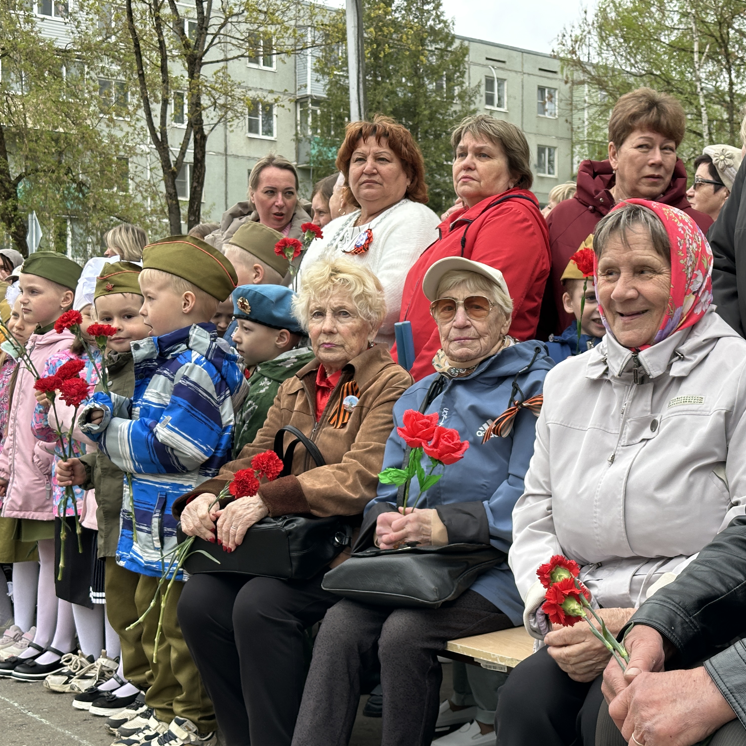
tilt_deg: -0.8
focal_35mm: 57
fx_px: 1390
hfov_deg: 29.8
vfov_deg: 30.0
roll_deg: -0.3
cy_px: 374
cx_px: 499
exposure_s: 1/745
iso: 64
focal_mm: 6.86
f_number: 1.78
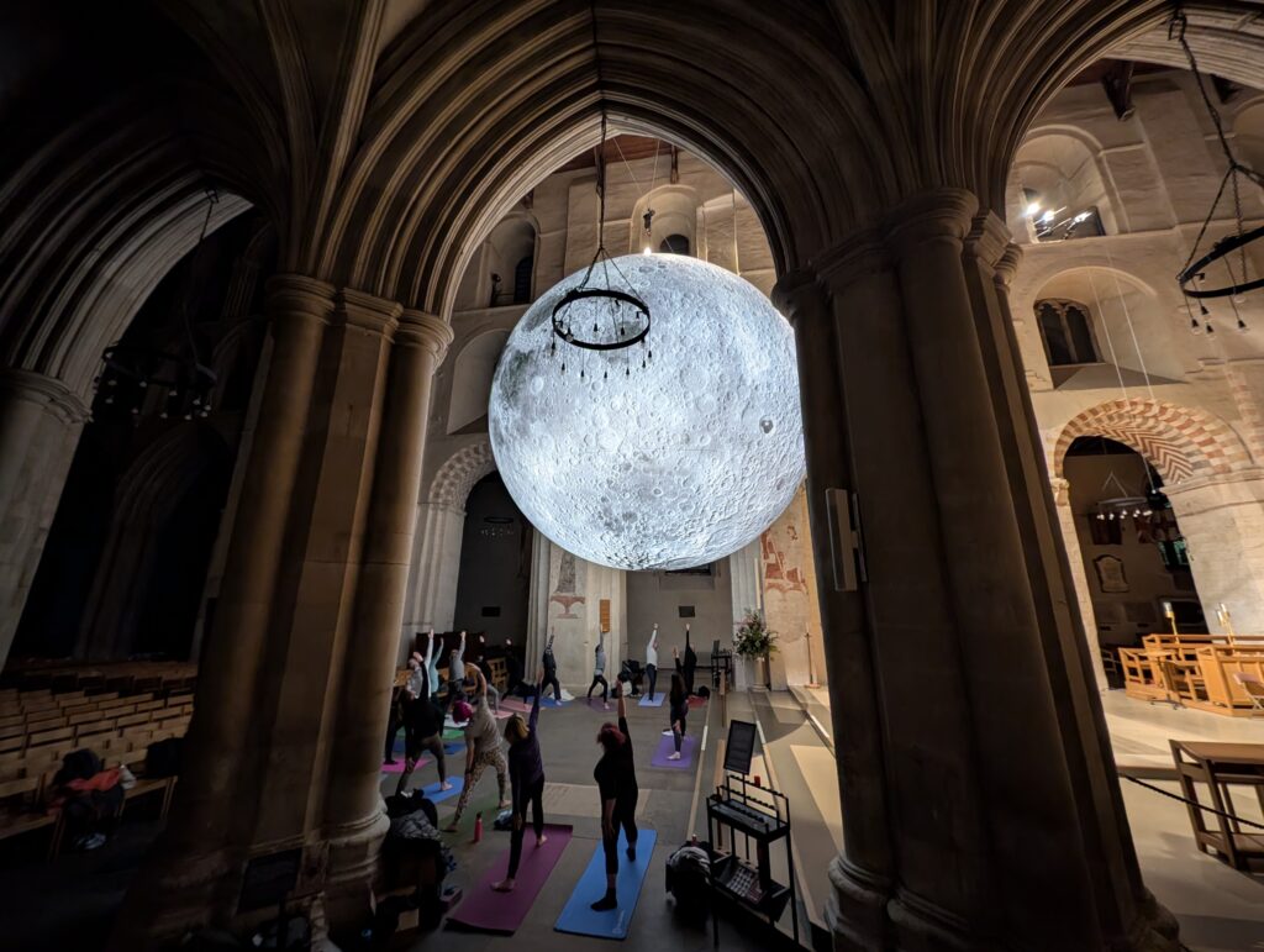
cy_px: 476
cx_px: 632
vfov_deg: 94.6
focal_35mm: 12
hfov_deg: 110.5
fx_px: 439
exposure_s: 1/25
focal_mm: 2.23
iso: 656
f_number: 1.95
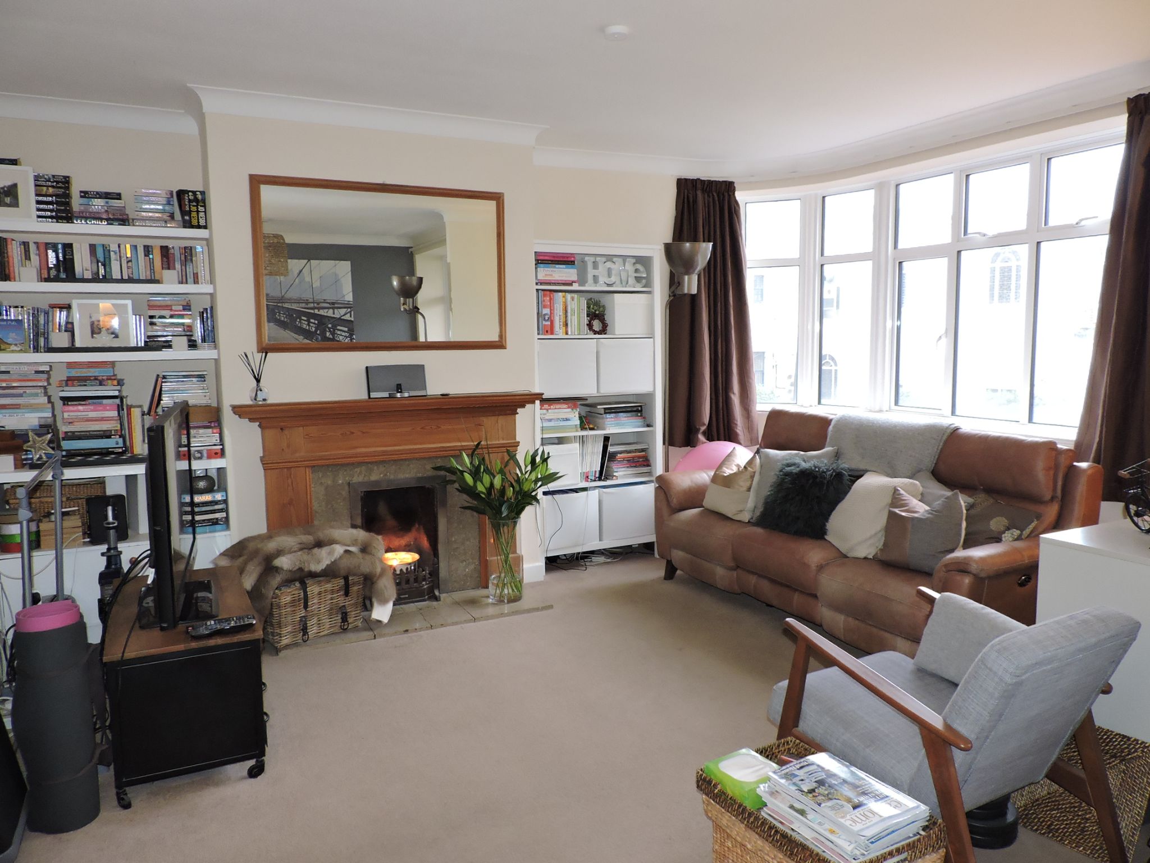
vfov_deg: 56.8
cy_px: 432
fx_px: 797
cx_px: 575
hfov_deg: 71.6
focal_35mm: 24
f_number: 3
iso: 360
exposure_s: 1/40
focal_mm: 4.3
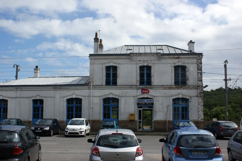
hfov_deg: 43.6
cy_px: 80
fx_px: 302
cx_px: 121
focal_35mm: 45
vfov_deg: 29.8
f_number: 9
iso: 100
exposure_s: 1/250
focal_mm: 30
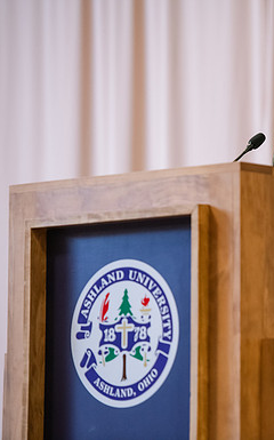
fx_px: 2945
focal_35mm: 246
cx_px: 308
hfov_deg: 5.3
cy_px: 220
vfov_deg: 8.5
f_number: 3.2
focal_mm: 160
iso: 1600
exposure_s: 1/200
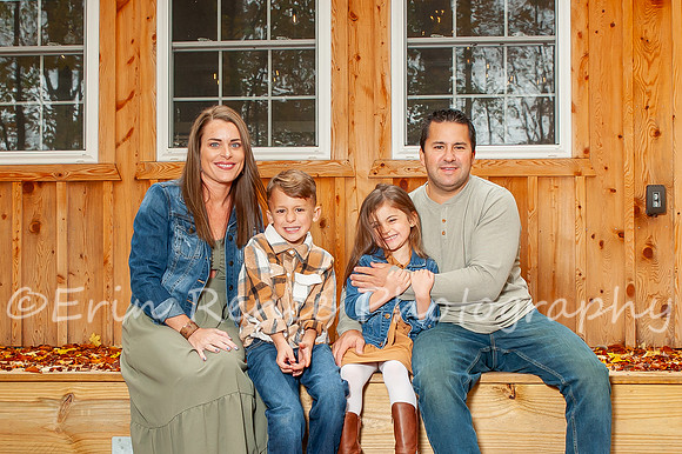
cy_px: 301
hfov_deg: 32.5
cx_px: 343
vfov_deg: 21.8
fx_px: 1172
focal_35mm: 62
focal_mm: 30
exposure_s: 1/160
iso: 500
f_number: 5.6
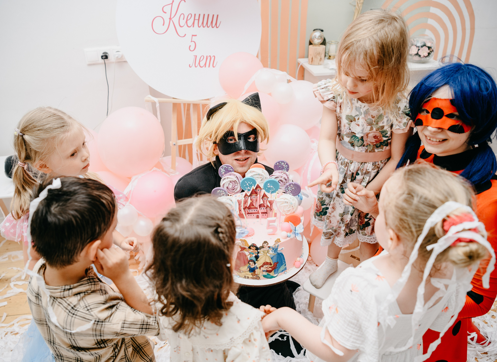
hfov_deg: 66.6
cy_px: 184
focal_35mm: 27
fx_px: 378
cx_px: 241
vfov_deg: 51.2
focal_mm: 24
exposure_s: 1/160
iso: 200
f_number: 3.2
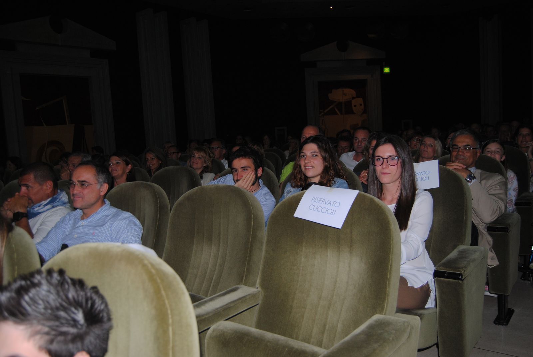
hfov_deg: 61.9
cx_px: 266
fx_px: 445
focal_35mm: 30
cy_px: 178
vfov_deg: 43.7
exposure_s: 1/60
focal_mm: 20
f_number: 3.5
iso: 200
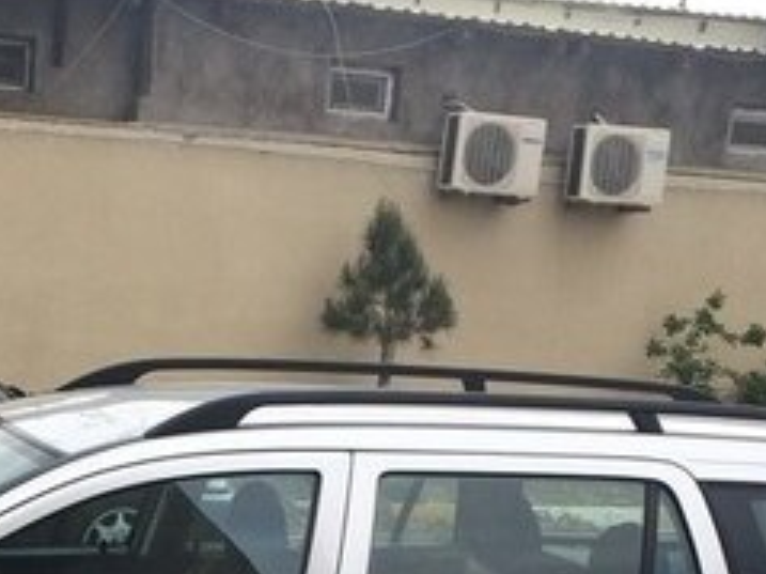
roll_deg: -3.1
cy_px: 758
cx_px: 112
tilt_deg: -15.9
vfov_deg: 17.2
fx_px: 1769
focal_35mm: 80
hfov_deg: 23.9
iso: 32
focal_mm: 4.15
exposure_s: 1/376
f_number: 2.2
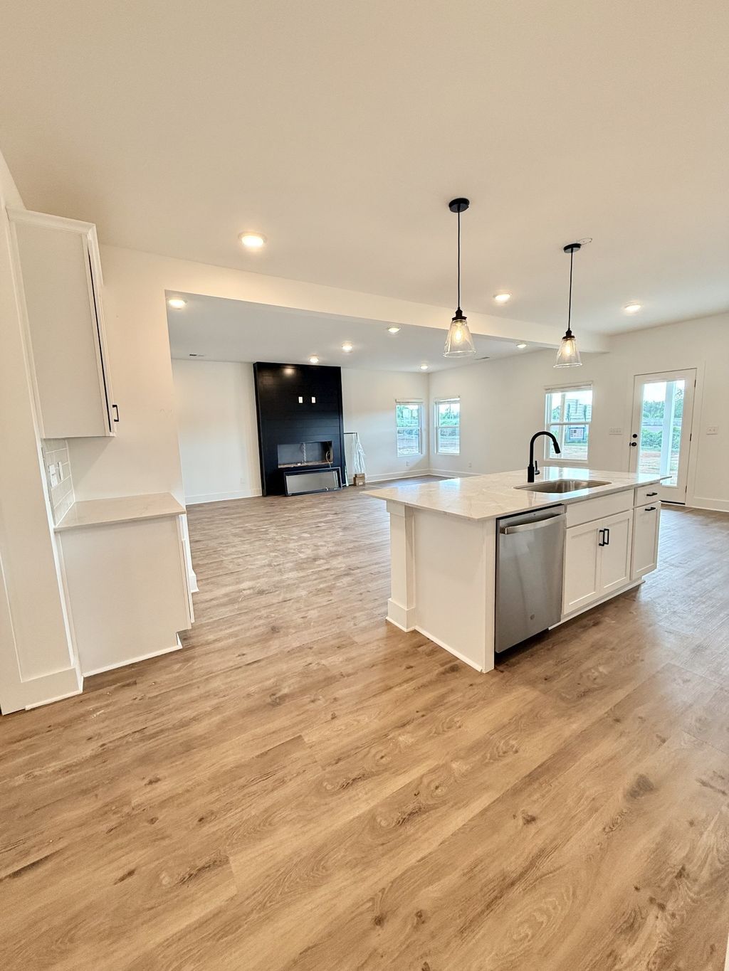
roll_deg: +2.2
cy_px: 486
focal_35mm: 14
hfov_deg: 85.7
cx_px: 364
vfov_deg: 102.1
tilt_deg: -7.3
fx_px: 393
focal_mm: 2.22
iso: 250
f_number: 2.2
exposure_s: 1/120
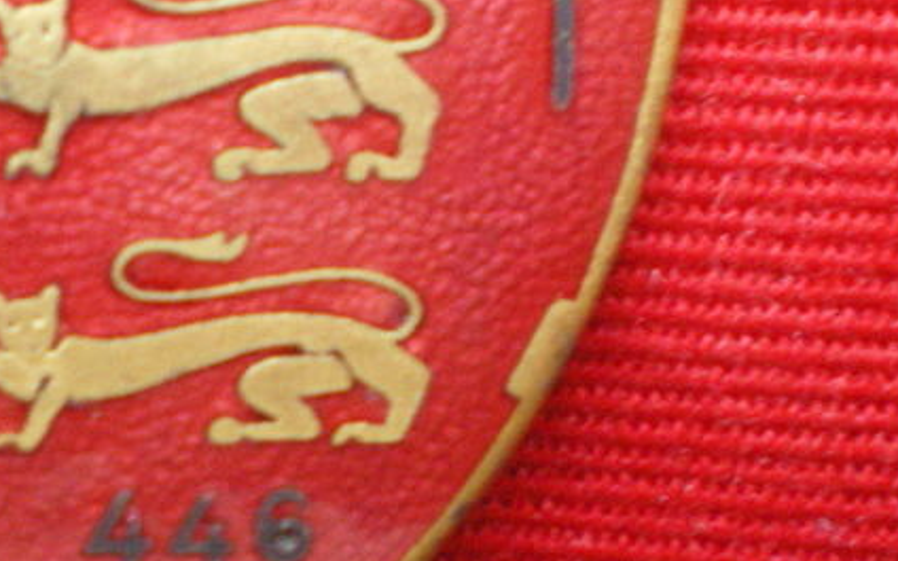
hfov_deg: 21.8
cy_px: 212
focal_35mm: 95
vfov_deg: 13.8
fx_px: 2325
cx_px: 288
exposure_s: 1/20
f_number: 3.1
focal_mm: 6.3
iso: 400
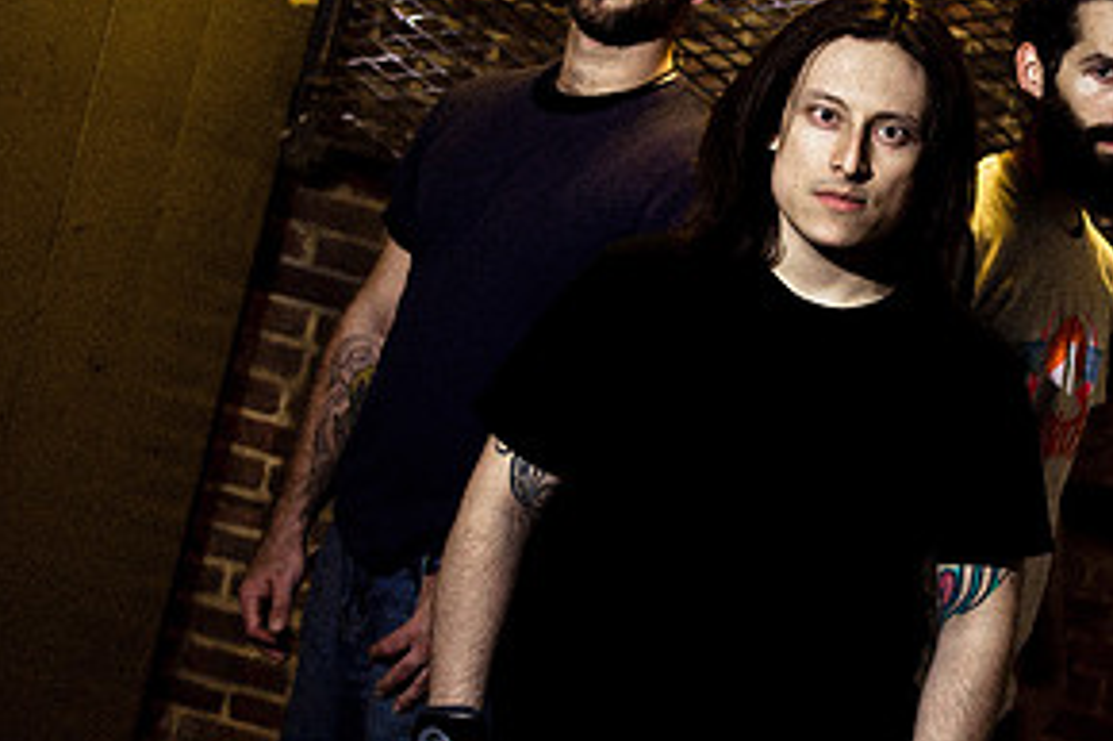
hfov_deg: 33.5
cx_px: 890
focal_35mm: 58
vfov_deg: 23.3
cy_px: 253
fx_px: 1792
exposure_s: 1/250
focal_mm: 29
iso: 1600
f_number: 2.8
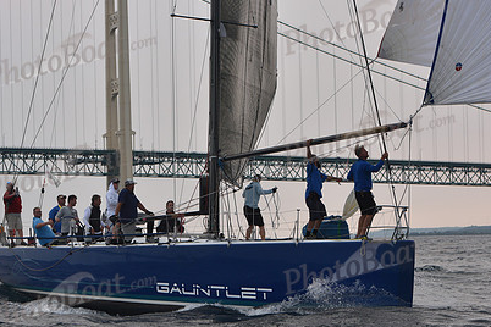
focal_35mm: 101
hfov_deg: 20.2
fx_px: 1377
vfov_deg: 13.5
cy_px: 217
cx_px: 221
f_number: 4.5
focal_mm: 70
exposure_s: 1/640
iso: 250
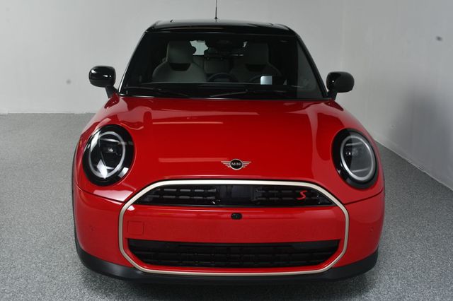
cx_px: 226
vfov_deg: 33.4
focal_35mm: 40
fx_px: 503
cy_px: 150
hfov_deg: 48.5
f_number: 13
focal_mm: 27
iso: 100
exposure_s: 1/160
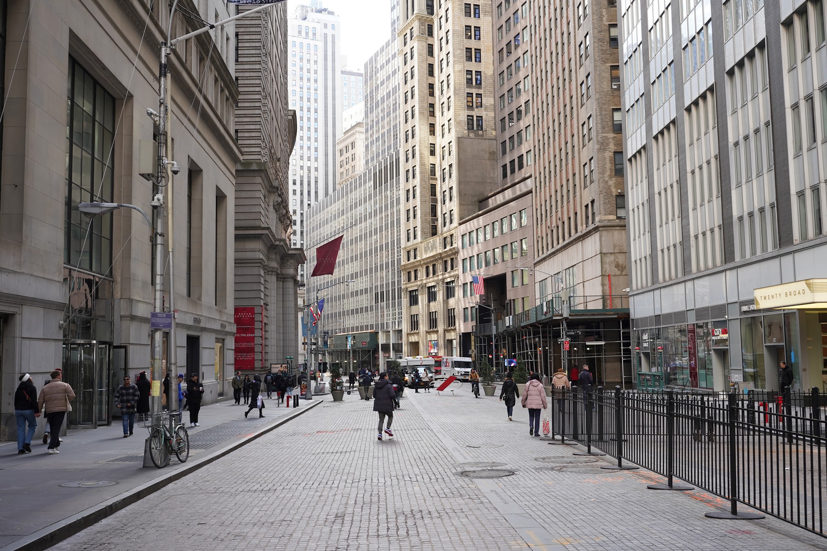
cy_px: 276
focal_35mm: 34
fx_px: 781
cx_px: 414
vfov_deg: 38.9
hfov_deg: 55.8
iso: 400
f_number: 7.1
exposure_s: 1/100
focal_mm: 34
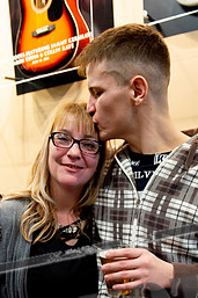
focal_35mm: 42
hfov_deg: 31.8
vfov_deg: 43.3
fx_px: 347
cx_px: 93
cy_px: 255
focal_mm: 24
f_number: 3.5
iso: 1600
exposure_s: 1/160
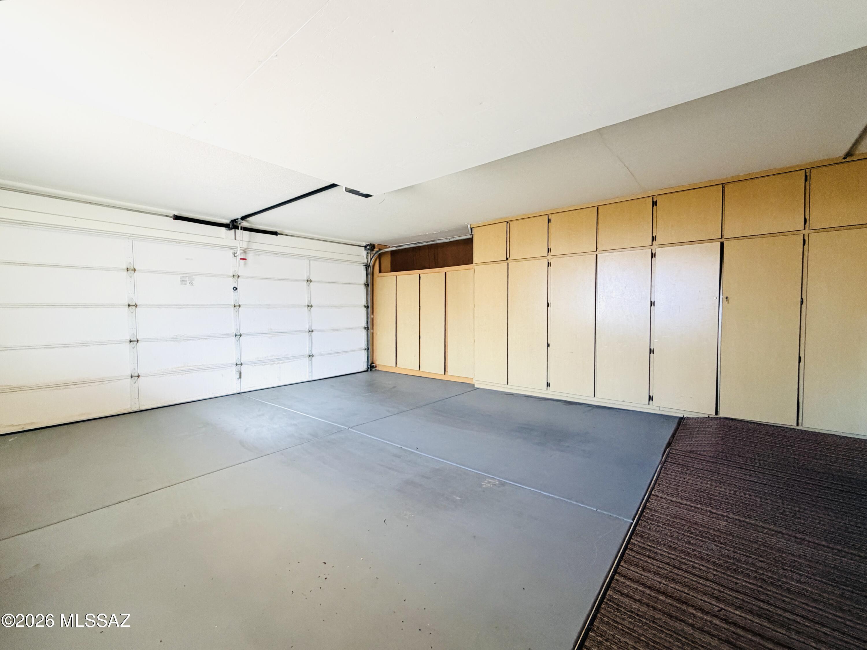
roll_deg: -2.1
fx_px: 351
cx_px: 434
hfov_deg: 102.1
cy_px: 325
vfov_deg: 85.7
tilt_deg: -2.7
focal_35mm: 14
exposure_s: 1/121
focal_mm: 2.22
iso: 320
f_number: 2.2
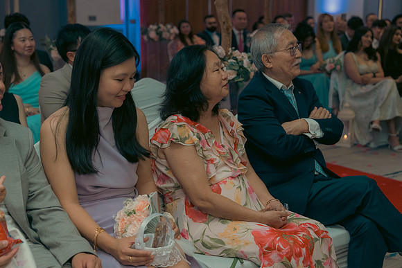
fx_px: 603
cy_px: 134
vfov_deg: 25.1
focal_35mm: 54
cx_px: 201
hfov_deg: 36.9
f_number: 3.5
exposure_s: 1/160
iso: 2500
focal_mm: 54
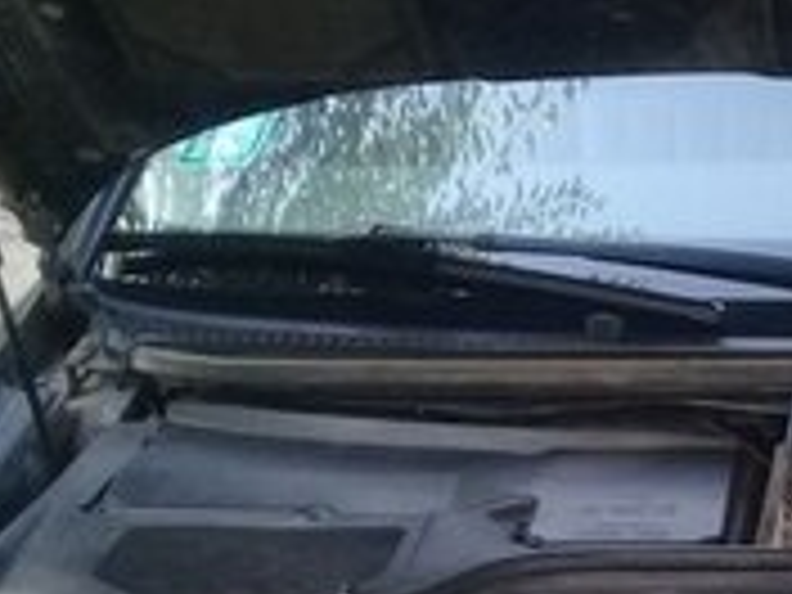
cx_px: 1008
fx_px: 2654
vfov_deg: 12.0
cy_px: 965
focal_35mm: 116
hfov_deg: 16.1
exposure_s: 1/100
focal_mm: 3.3
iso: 100
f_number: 2.2
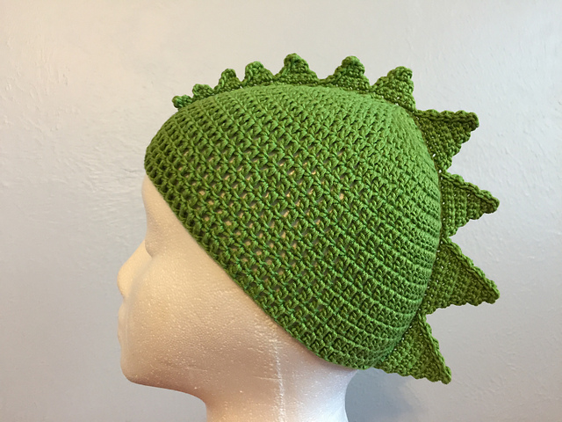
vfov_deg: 48.2
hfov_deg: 61.7
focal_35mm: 29
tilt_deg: +1.5
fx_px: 471
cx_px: 281
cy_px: 211
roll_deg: +1.9
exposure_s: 1/10
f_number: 2.2
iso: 125
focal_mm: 4.15
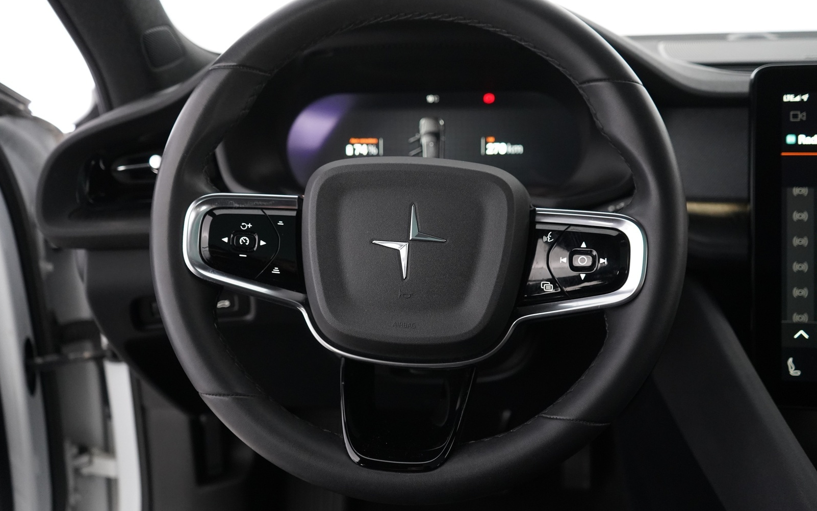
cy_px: 247
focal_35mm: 34
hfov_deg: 56.7
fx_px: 757
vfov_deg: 37.3
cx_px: 410
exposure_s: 1/40
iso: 5000
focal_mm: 33
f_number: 4
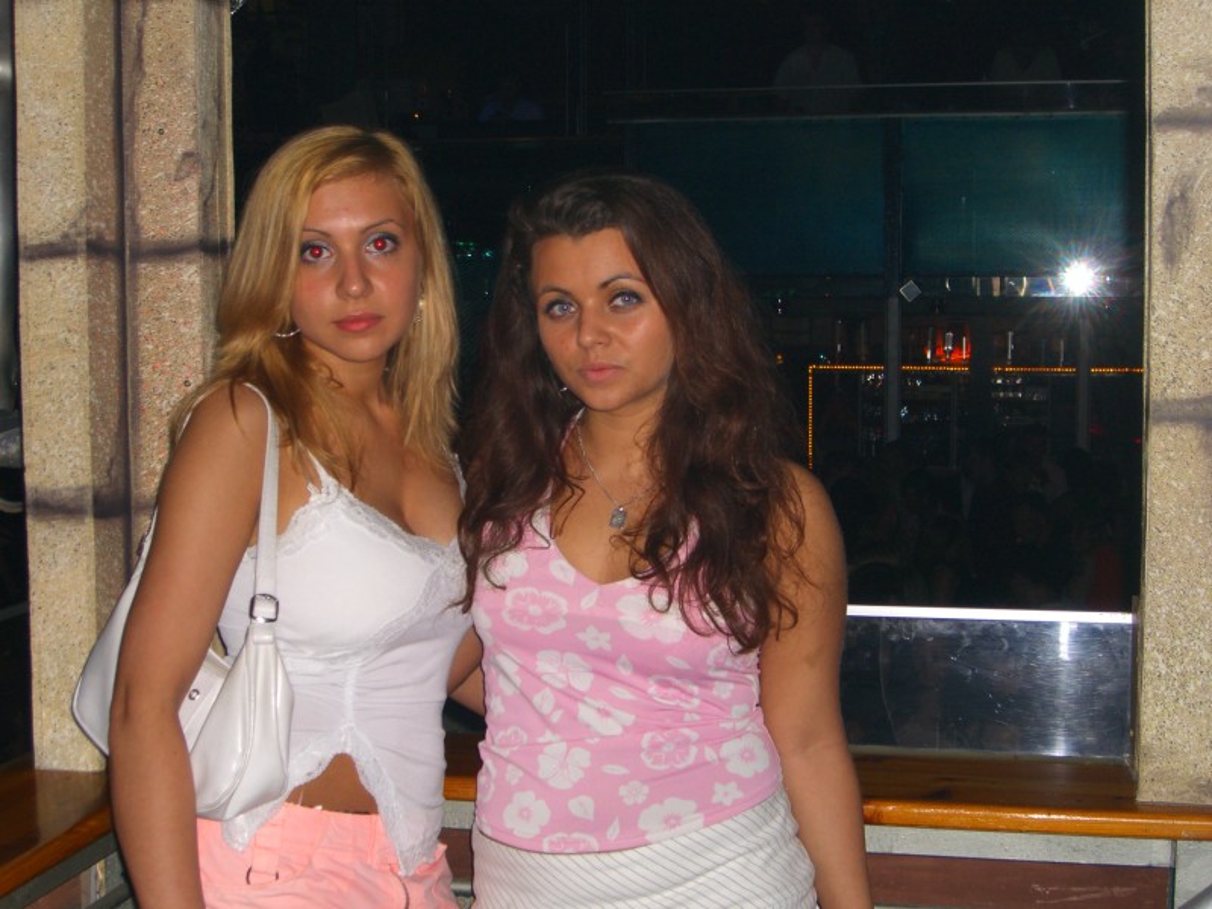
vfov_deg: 25.7
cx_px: 606
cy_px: 454
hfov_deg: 33.8
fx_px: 1996
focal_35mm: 57
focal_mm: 11.8
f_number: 3.6
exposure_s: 1/60
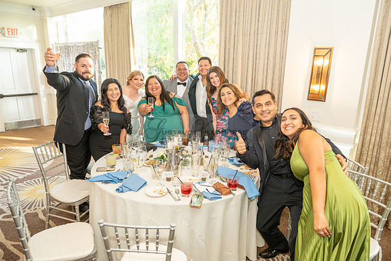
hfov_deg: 73.7
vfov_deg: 53.2
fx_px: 261
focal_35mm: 24
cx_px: 196
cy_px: 130
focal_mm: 24
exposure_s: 1/125
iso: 800
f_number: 3.5
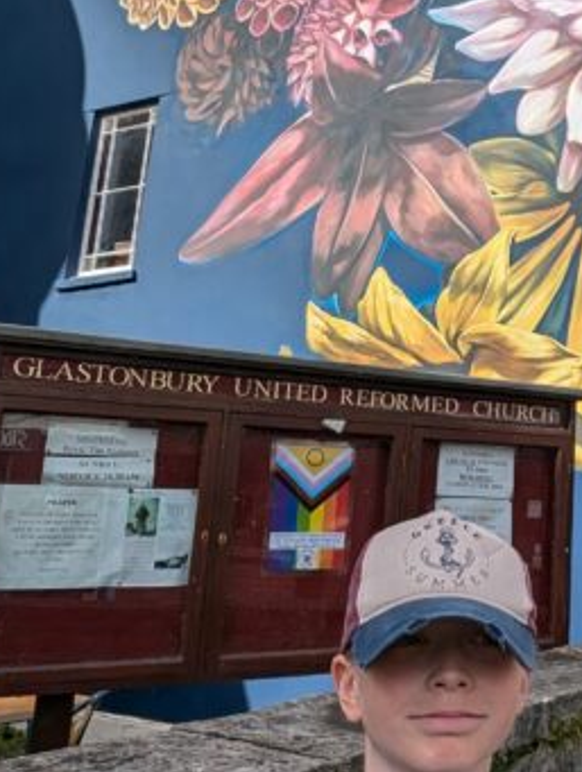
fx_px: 872
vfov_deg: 47.7
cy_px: 340
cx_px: 626
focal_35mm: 39
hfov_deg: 32.8
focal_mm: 1.95
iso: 45
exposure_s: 1/2320
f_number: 2.2
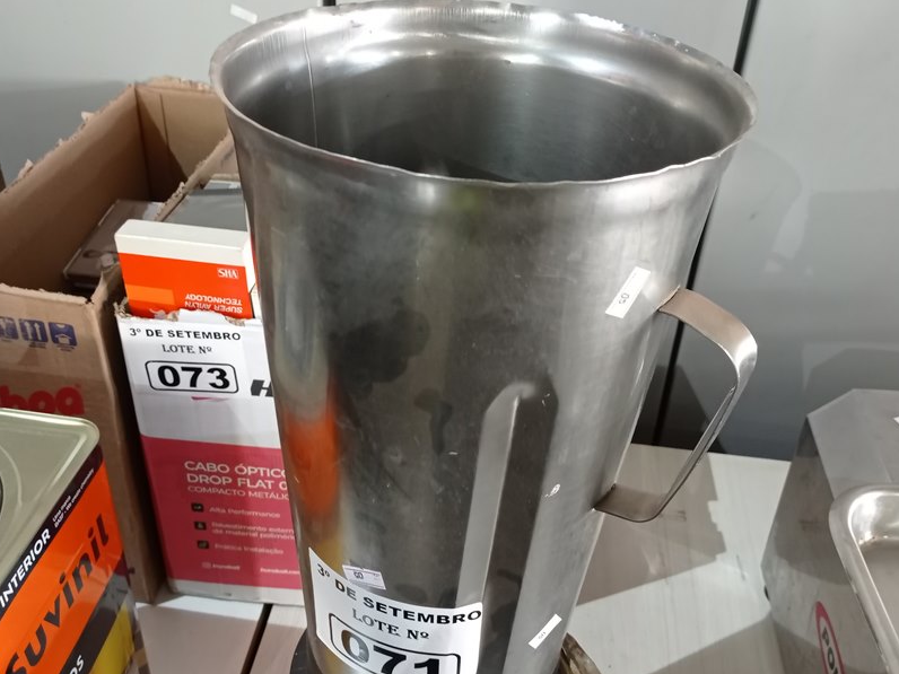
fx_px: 935
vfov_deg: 39.6
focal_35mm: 36
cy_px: 322
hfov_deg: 51.3
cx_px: 434
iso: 504
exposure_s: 1/24
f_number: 1.79
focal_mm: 4.7
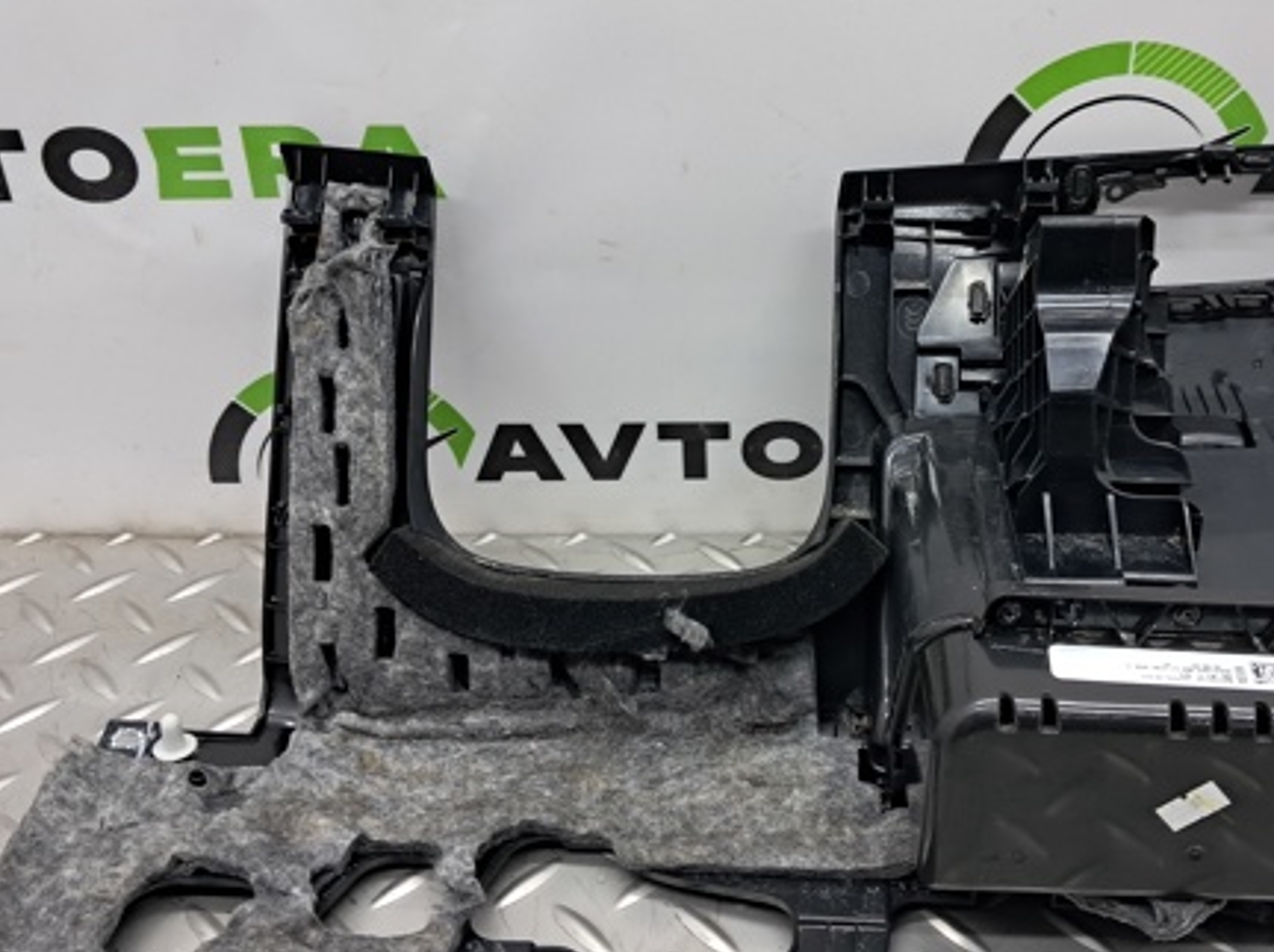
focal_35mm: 40
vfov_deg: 35.8
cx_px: 779
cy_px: 402
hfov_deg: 46.5
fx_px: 1471
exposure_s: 1/50
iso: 160
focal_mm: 4
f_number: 1.8
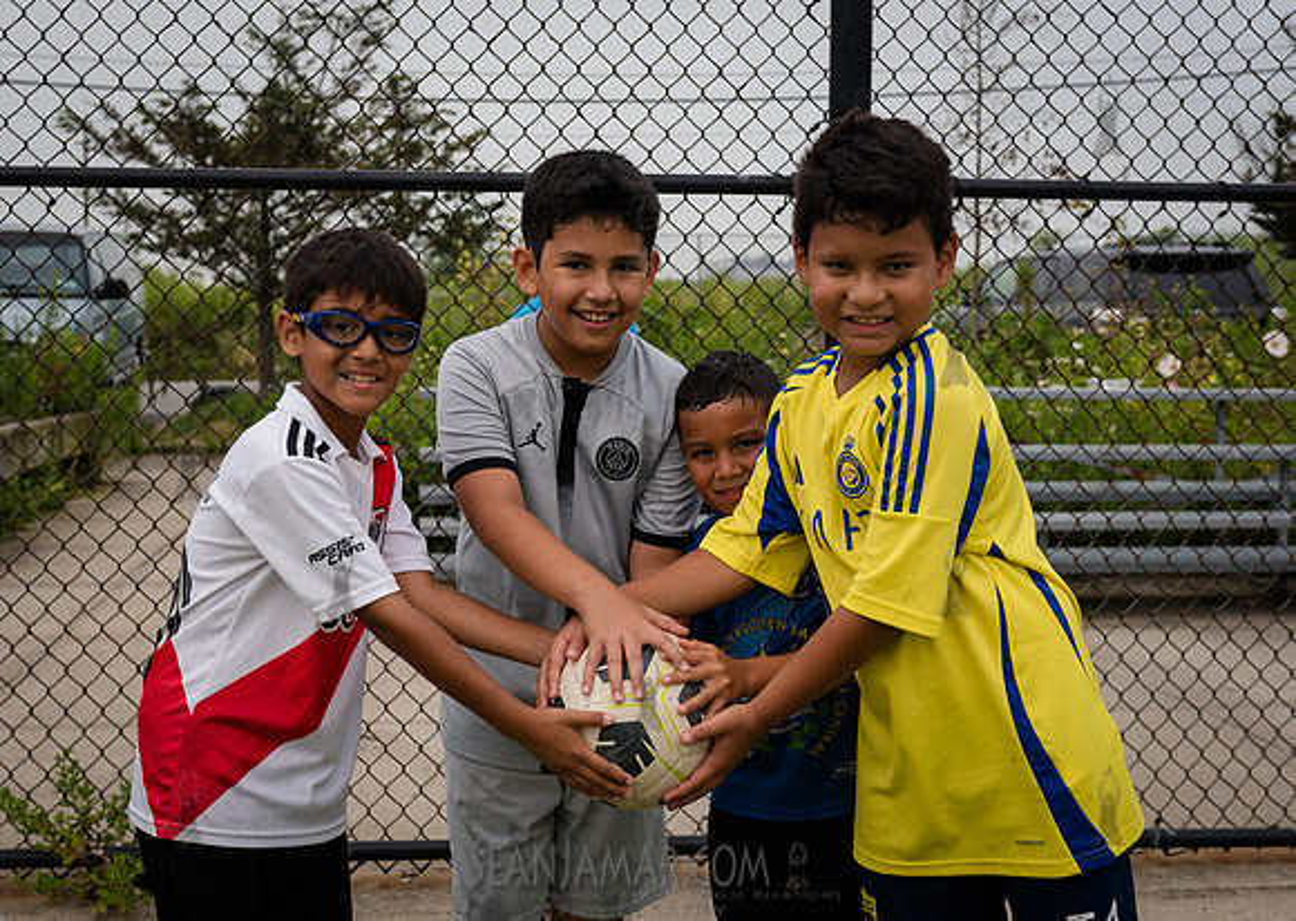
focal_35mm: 49
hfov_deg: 39.6
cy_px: 458
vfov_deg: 28.7
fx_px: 1799
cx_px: 621
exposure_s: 1/1600
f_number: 4
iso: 250
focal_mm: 36
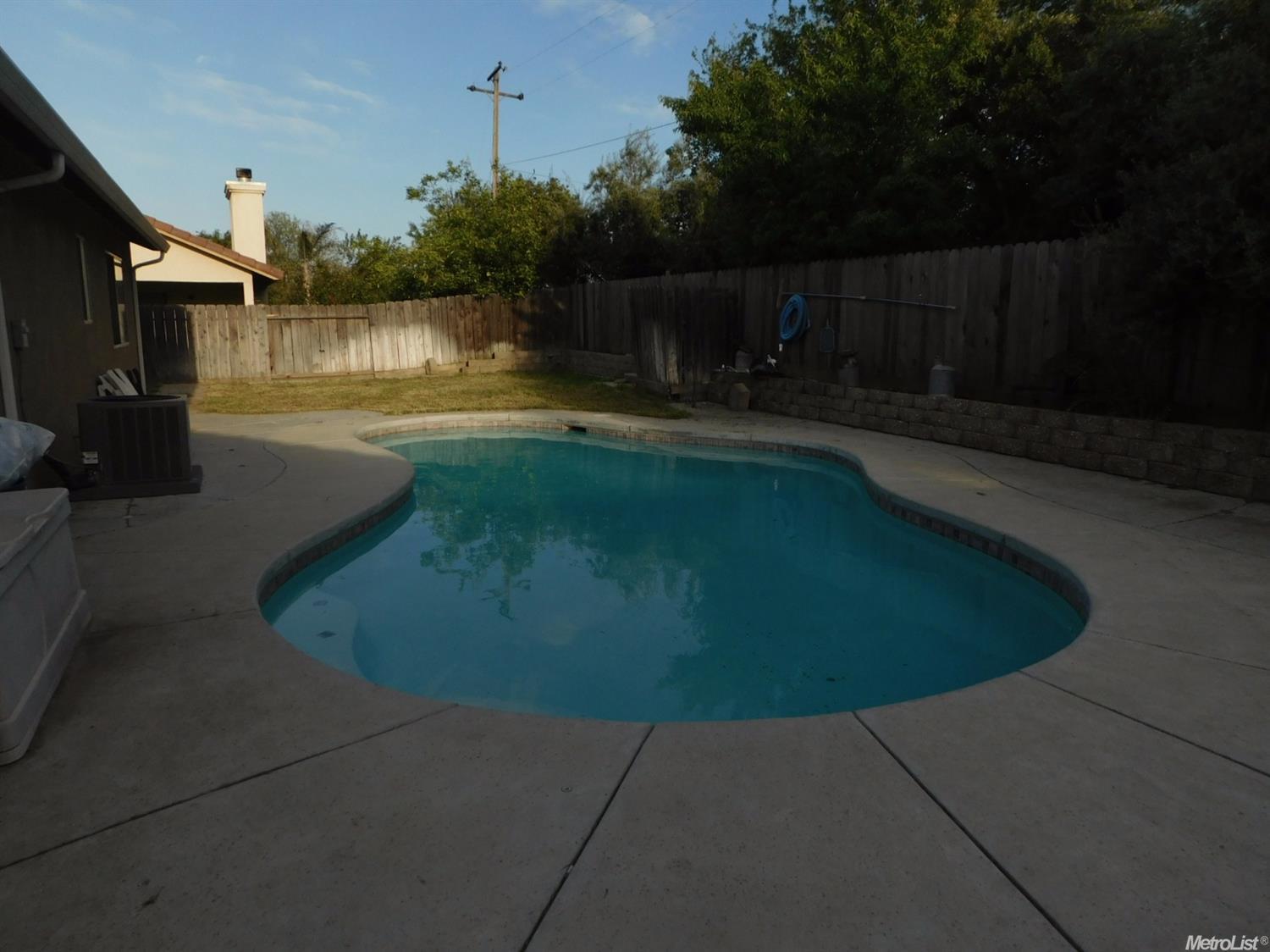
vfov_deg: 58.9
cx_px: 635
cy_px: 476
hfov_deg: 73.9
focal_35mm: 23
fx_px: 844
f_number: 6
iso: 125
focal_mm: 4
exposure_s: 1/500
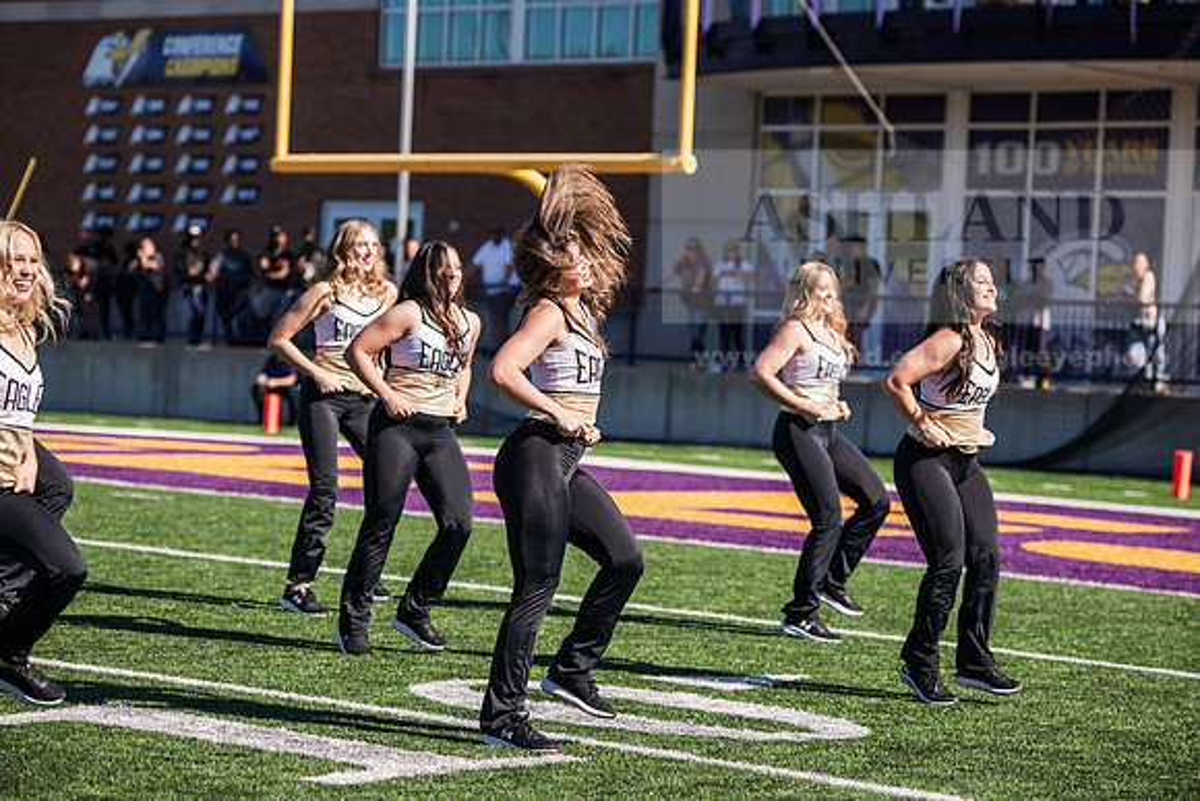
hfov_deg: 18.6
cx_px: 600
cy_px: 400
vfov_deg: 12.5
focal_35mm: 110
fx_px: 3667
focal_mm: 110
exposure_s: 1/1000
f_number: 3.5
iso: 100
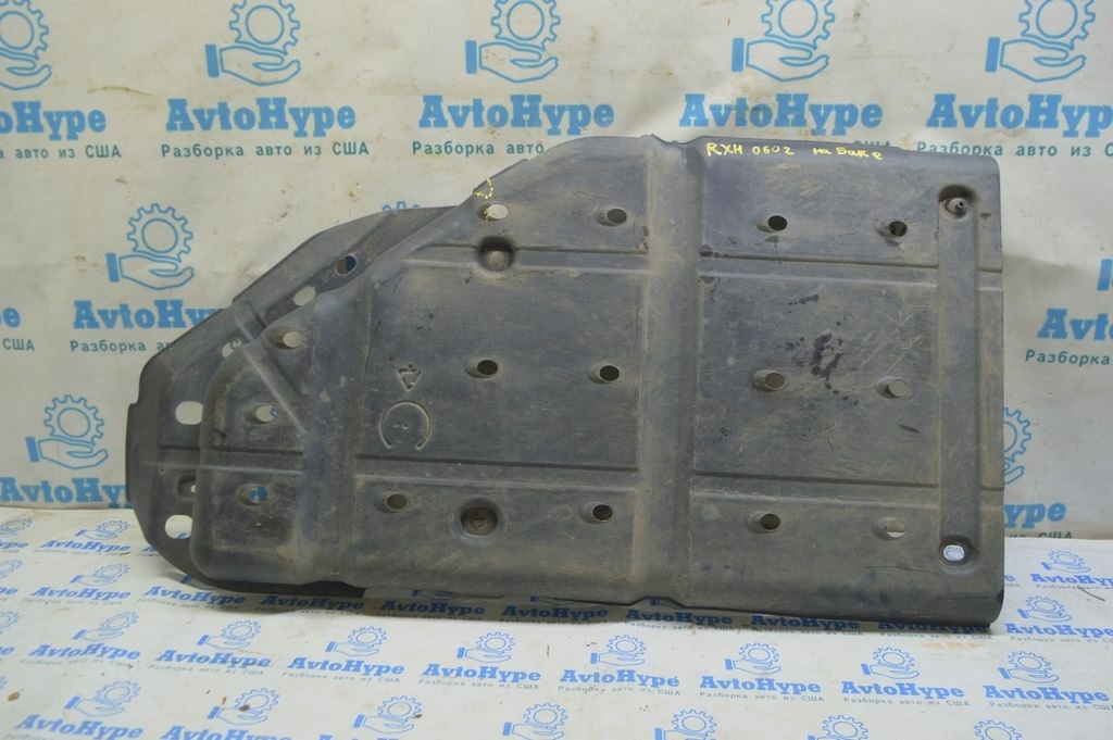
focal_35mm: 30
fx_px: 927
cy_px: 370
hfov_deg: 62.0
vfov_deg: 43.5
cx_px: 556
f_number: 5.6
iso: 400
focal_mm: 20
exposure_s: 1/20
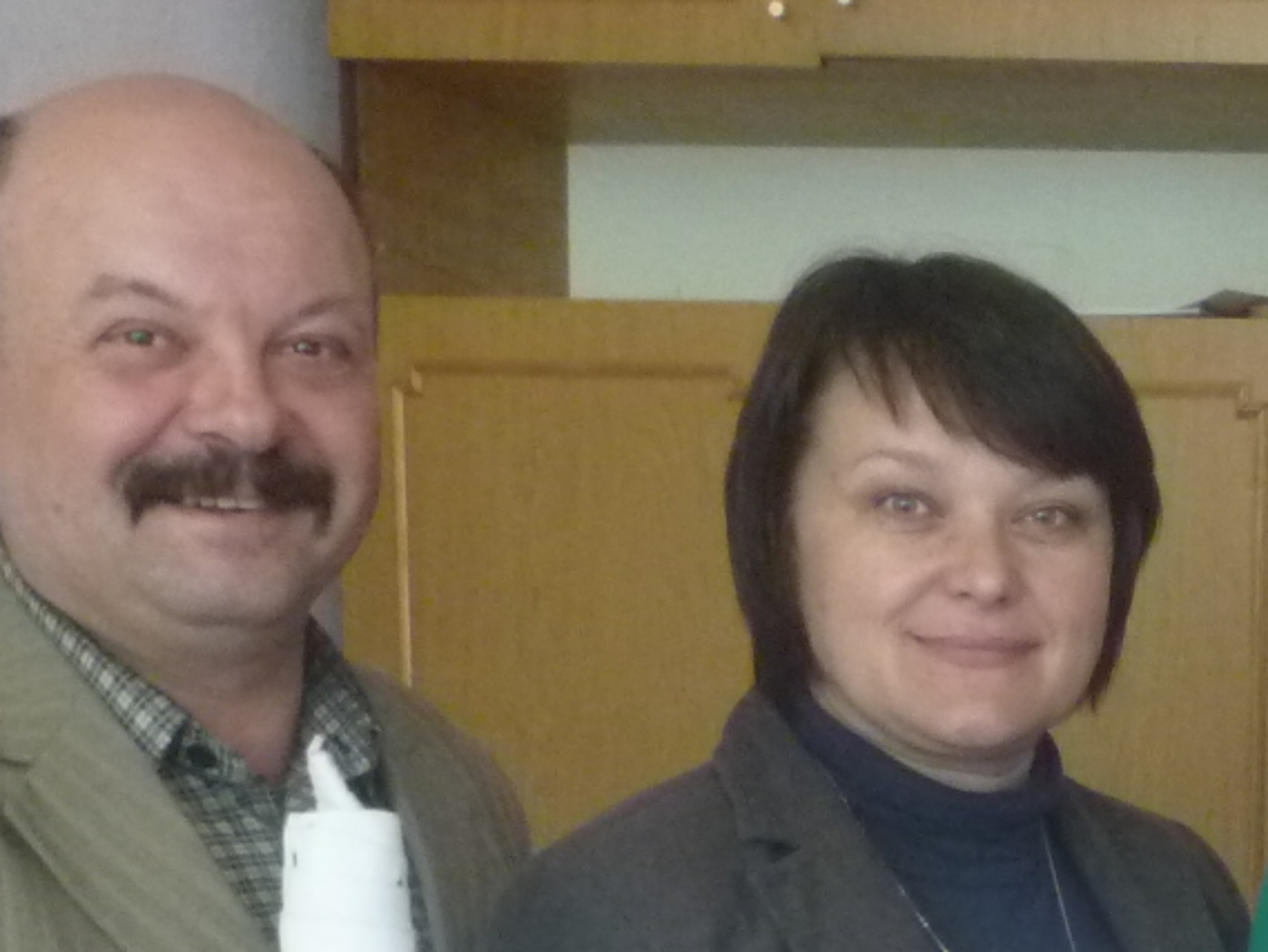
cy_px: 1364
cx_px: 1535
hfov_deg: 20.3
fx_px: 3297
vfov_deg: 15.3
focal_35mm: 90
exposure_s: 1/13
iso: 400
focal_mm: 4.4
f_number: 2.8
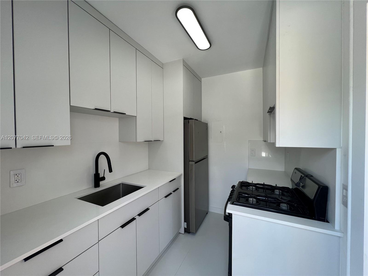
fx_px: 138
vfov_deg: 89.9
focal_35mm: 13
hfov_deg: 106.2
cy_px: 138
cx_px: 184
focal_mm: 1.57
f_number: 1.8
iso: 64
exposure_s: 1/120
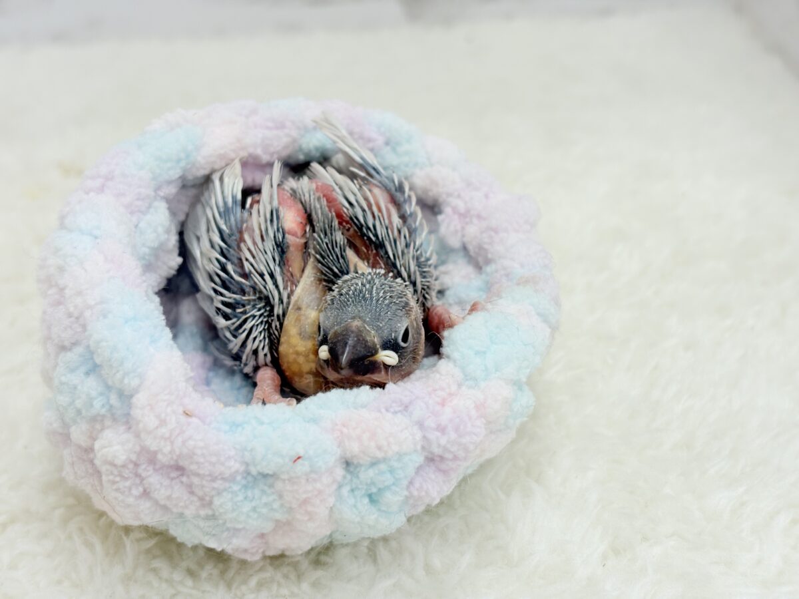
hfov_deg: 36.8
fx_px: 1200
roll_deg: +3.2
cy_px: 300
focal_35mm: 52
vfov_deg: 28.0
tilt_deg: -31.3
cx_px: 400
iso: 64
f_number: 1.6
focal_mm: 5.96
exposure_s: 1/100
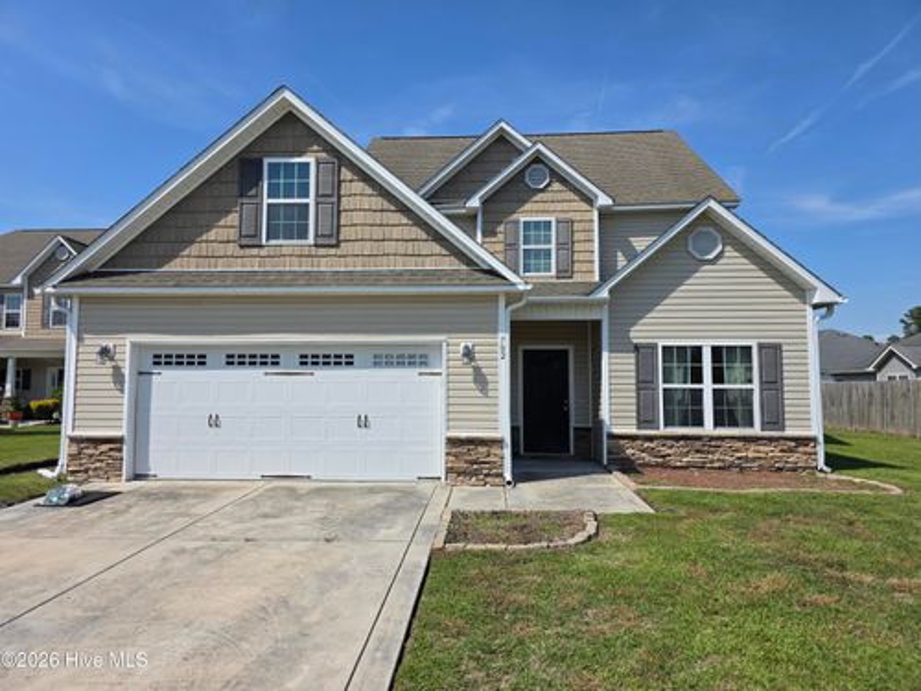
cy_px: 346
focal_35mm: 23
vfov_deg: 58.9
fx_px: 612
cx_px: 460
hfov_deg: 73.9
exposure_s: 1/7944
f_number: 1.7
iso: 80
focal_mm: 6.3
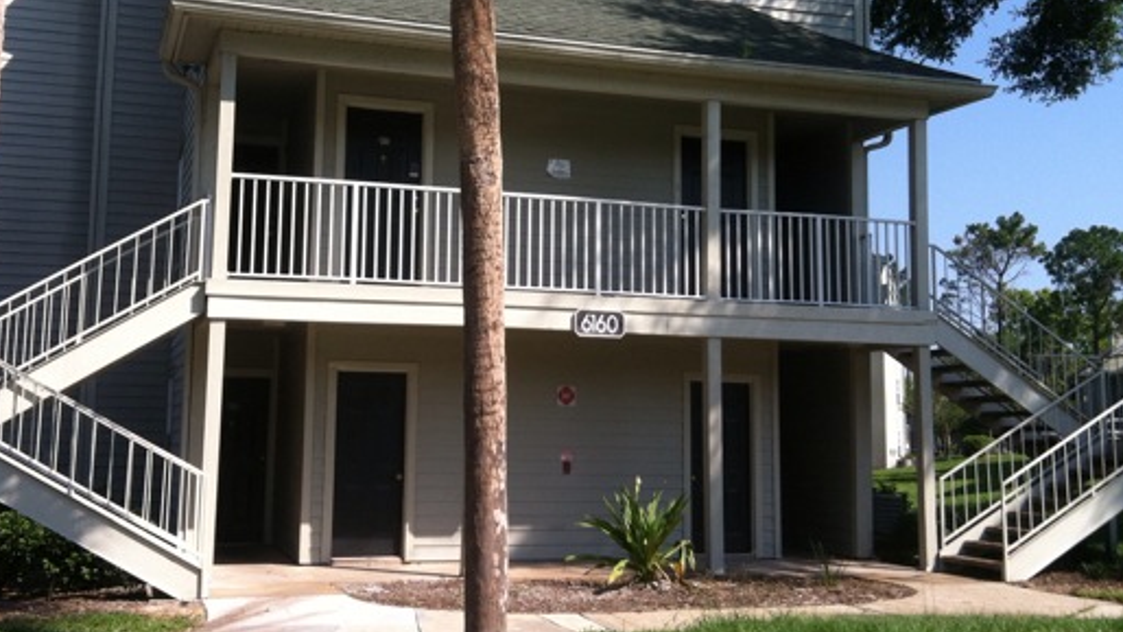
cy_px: 269
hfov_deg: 42.8
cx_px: 500
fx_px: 1429
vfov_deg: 24.9
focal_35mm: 48
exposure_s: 1/909
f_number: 2.8
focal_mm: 3.85
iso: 80
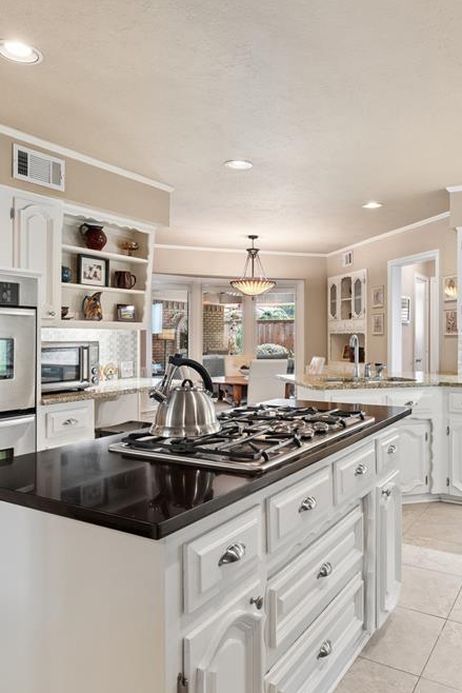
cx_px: 286
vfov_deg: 65.5
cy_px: 340
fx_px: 539
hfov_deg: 46.1
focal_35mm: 28
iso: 400
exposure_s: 1/1.67
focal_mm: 18
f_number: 10
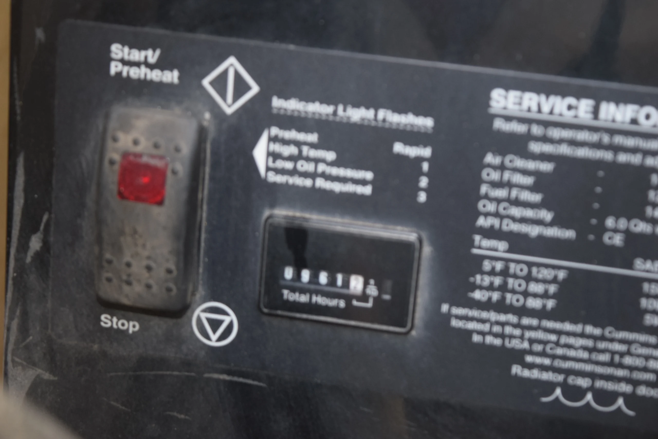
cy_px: 220
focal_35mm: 82
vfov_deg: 16.6
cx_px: 329
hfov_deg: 24.6
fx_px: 1508
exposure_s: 1/60
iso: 800
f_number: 5.6
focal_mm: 55
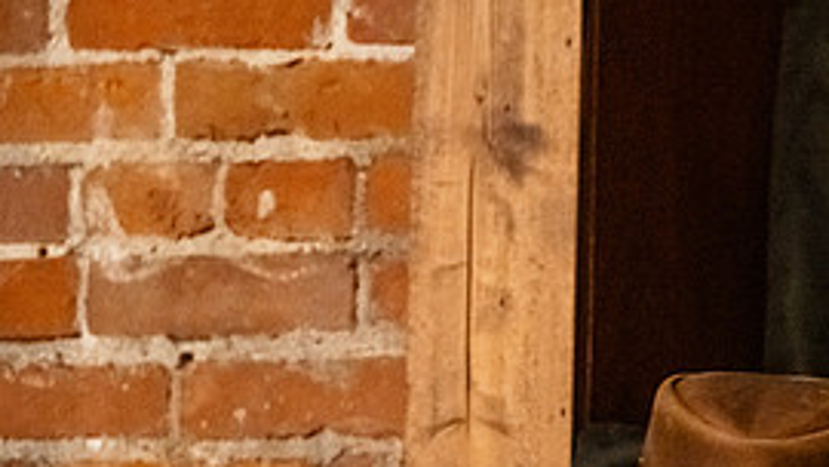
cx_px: 866
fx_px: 5936
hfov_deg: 7.9
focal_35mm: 270
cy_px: 487
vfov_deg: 4.5
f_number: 6.3
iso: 6400
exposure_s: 1/40
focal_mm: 120
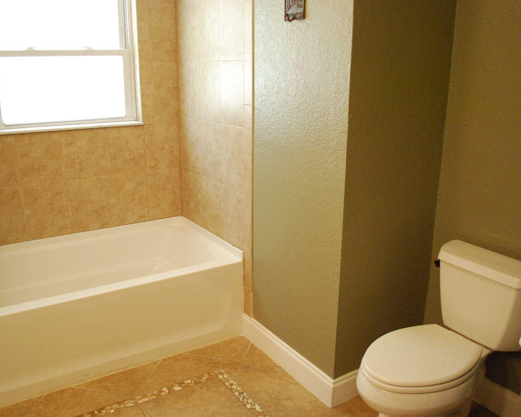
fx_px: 478
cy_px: 205
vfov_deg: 47.1
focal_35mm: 31
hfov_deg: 57.1
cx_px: 246
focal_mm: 18
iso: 1400
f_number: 3.5
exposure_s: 1/30
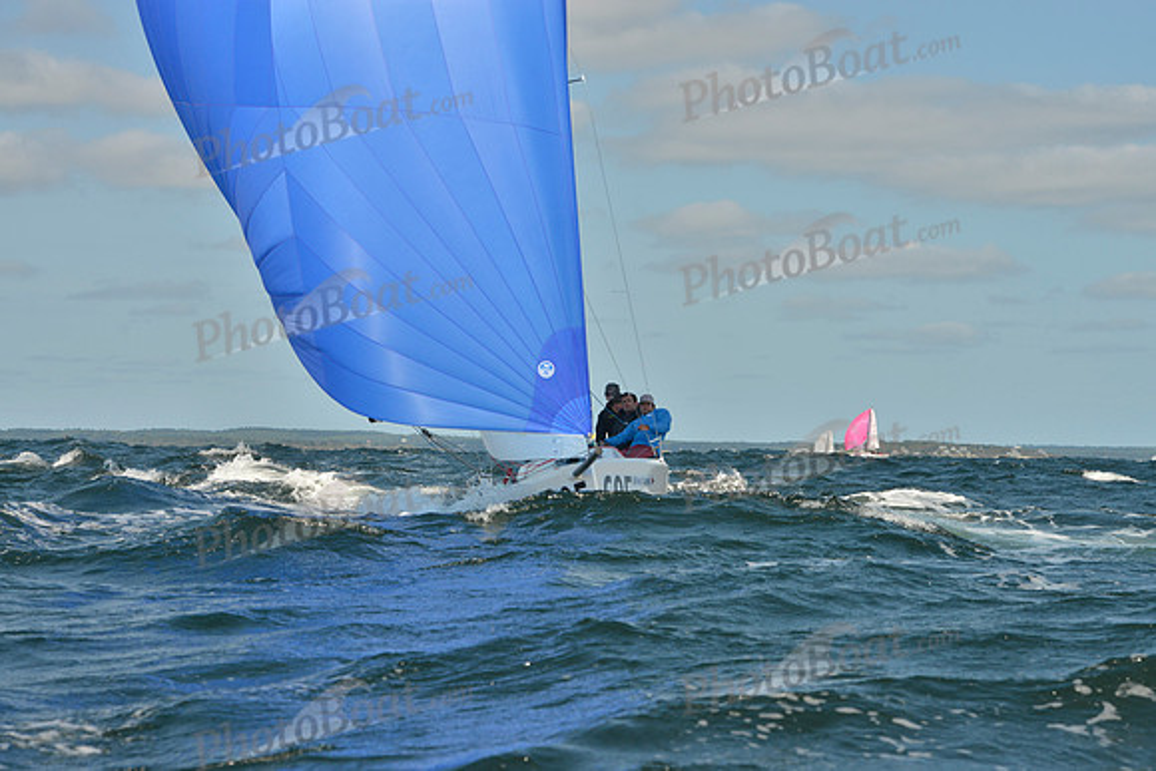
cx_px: 578
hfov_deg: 22.1
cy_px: 386
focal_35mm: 92
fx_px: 2955
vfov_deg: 14.9
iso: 400
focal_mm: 92
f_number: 10
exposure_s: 1/1600
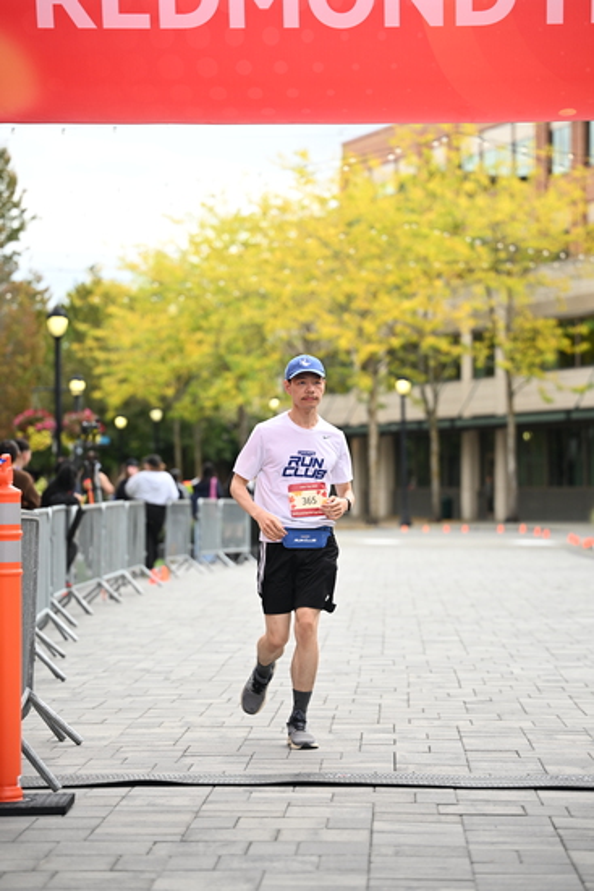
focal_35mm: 101
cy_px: 446
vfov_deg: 20.2
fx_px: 2498
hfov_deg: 13.6
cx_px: 297
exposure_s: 1/2000
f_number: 2.8
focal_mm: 101
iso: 640
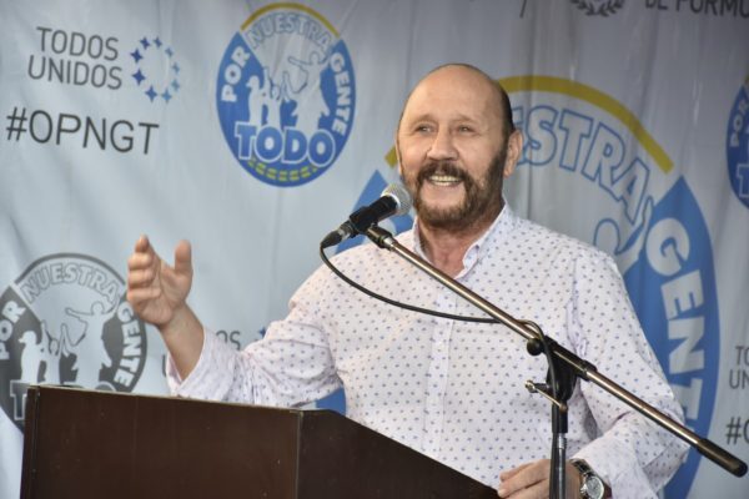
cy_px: 250
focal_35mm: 158
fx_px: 3277
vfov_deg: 8.7
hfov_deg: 13.0
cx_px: 374
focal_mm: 105
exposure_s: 1/100
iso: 640
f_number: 7.1
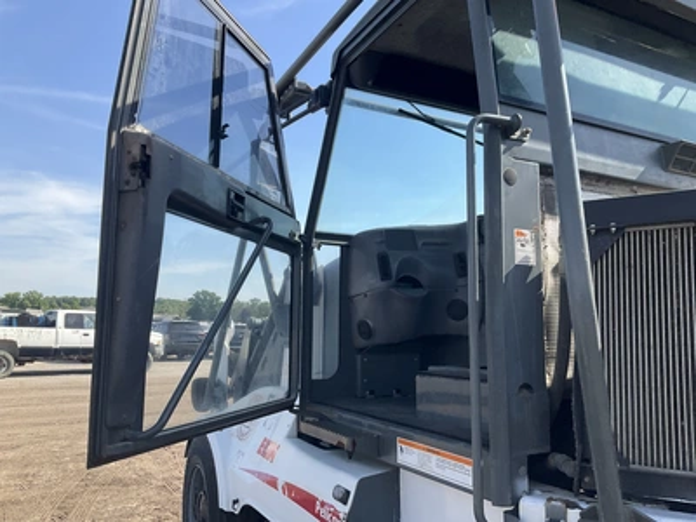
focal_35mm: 29
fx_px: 583
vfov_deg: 48.2
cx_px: 348
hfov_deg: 61.7
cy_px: 261
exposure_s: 1/997
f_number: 1.8
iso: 25
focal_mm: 3
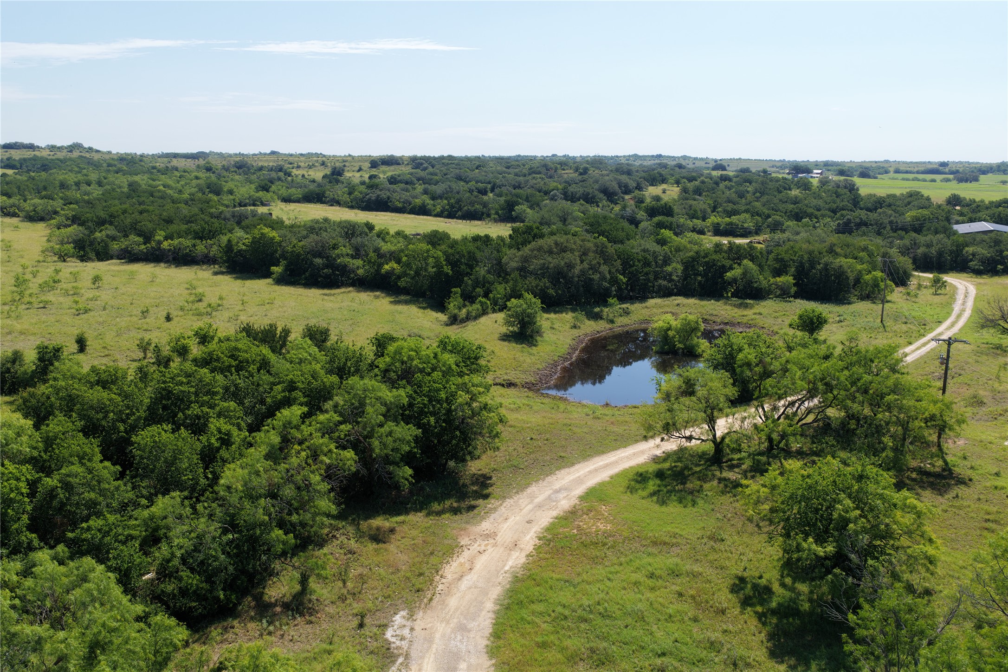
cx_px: 504
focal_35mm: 28
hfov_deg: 65.5
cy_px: 336
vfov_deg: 46.4
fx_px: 784
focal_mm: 14.45
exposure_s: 1/1000
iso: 100
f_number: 2.8
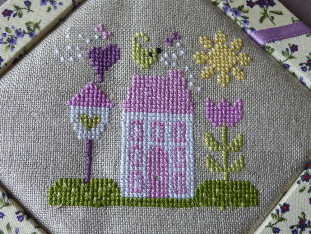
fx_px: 368
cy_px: 117
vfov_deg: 35.1
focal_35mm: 41
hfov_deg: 45.8
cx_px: 156
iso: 250
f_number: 2.8
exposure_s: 1/60
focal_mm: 7.4
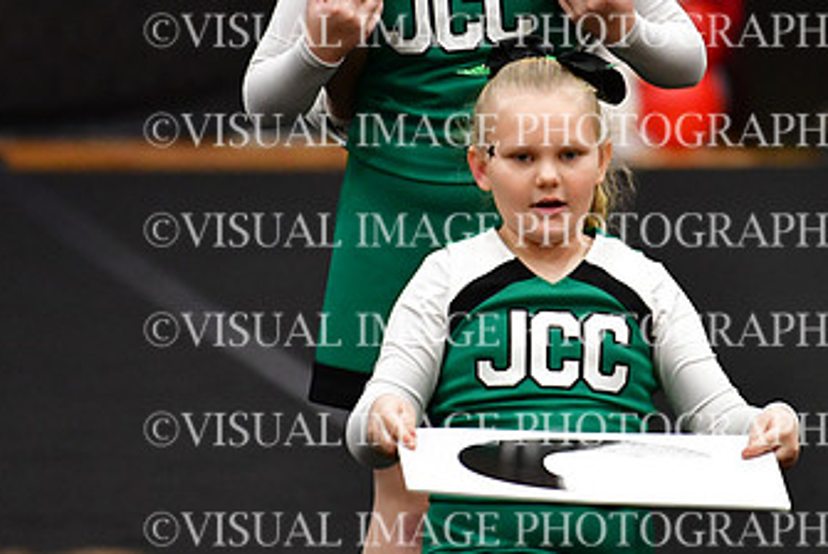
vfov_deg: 2.7
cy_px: 80
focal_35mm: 519
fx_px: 11947
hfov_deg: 4.0
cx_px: 502
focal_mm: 200
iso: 4000
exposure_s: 1/800
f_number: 2.8
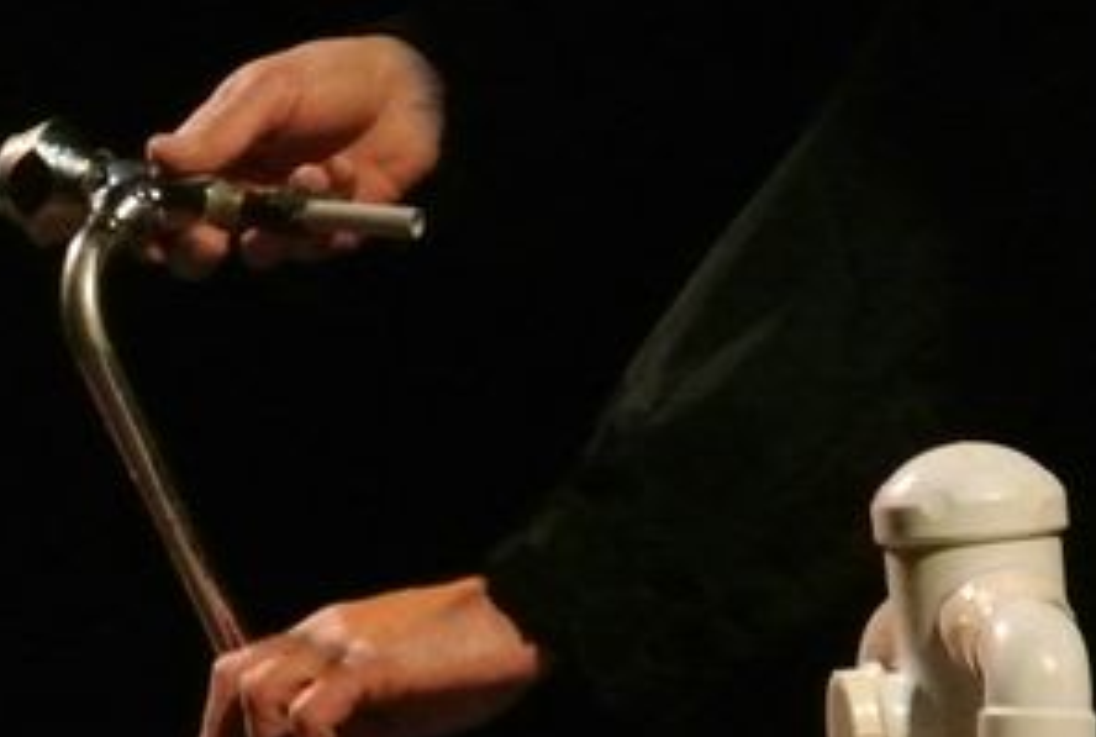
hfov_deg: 4.2
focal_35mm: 484
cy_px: 87
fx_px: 14772
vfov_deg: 2.9
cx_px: 22
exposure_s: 1/40
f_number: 5.6
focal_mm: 66.4
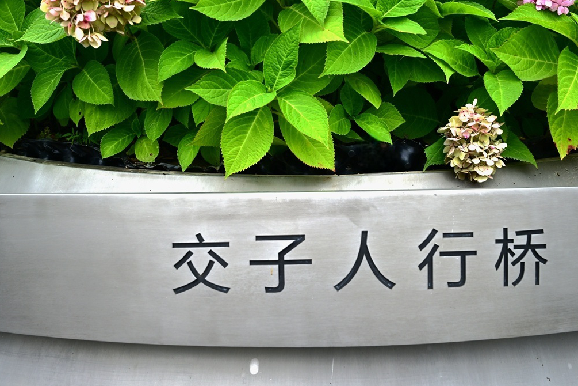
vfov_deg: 35.9
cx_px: 309
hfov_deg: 51.8
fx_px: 594
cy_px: 179
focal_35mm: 37
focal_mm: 31
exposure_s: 1/30
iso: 100
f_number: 8
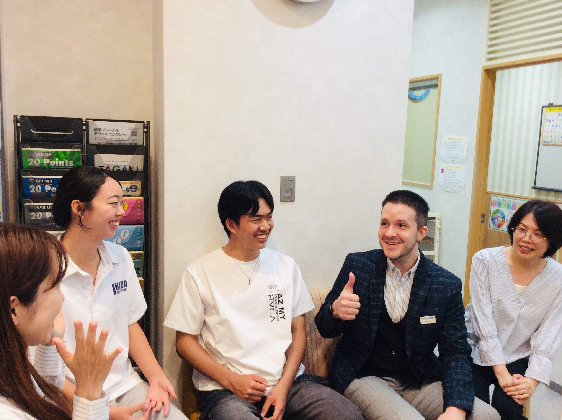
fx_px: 519
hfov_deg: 56.9
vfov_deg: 44.1
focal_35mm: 32
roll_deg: -0.2
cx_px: 281
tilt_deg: -10.2
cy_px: 210
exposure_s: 1/24
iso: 64
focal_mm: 3.3
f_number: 2.4
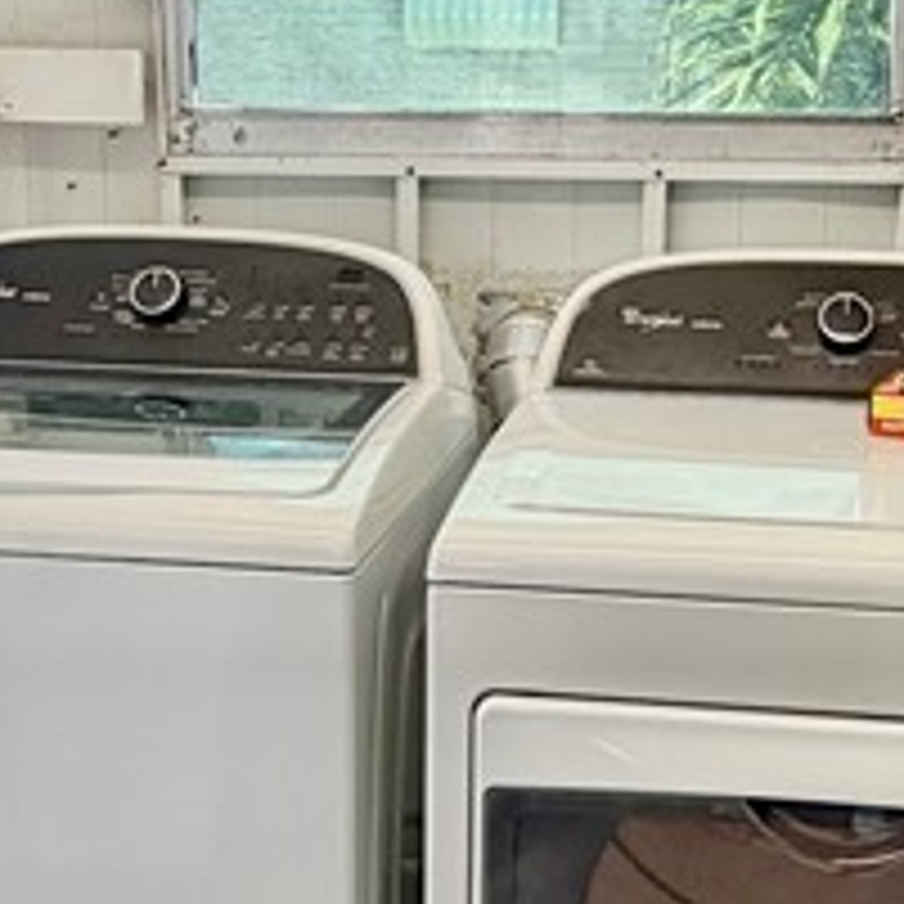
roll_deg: -0.7
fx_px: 1861
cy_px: 517
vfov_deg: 27.3
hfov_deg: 27.3
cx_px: 495
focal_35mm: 63
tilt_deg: -13.5
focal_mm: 2.22
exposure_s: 1/120
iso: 100
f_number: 2.2
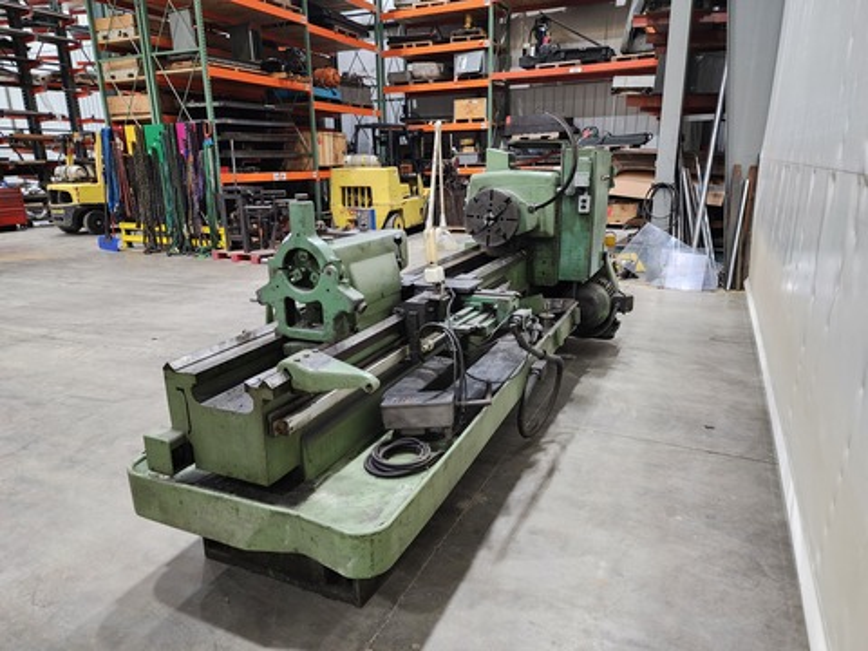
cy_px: 326
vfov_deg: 58.9
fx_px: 577
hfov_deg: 73.9
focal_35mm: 23
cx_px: 434
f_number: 1.8
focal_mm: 6.4
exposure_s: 1/60
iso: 800
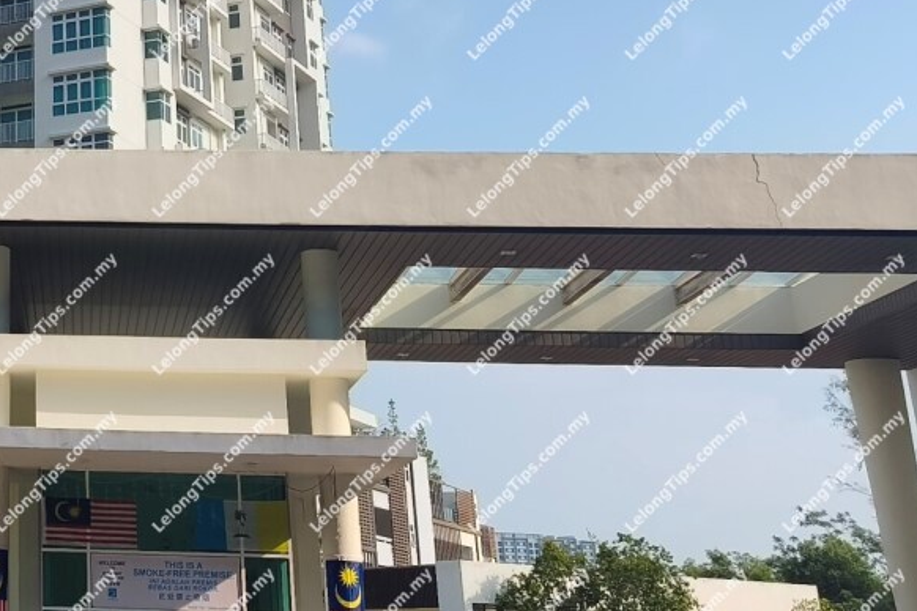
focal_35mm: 63
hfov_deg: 27.4
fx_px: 1605
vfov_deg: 20.2
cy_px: -120
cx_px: -234
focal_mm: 6.06
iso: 50
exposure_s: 1/672
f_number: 1.7
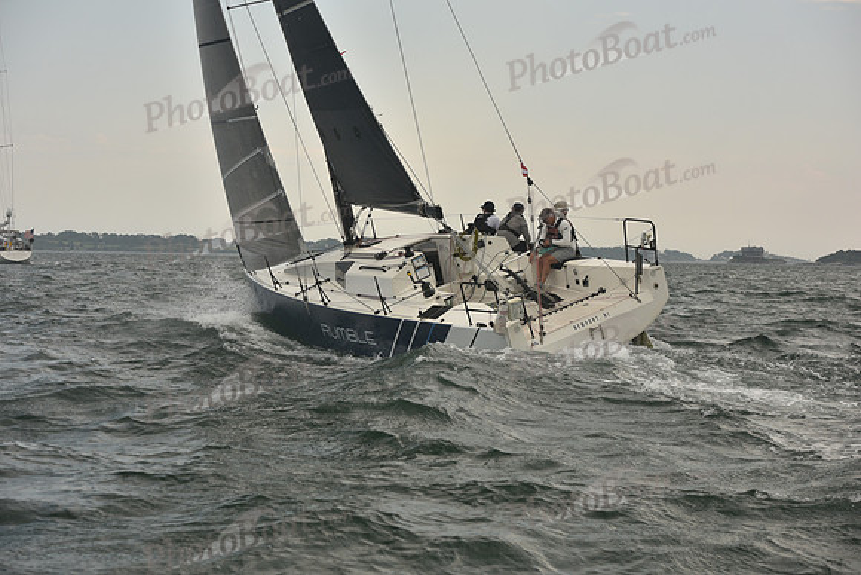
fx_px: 1674
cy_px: 288
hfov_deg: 28.8
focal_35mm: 70
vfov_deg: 19.5
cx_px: 430
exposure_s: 1/500
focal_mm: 70
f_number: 5.6
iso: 250
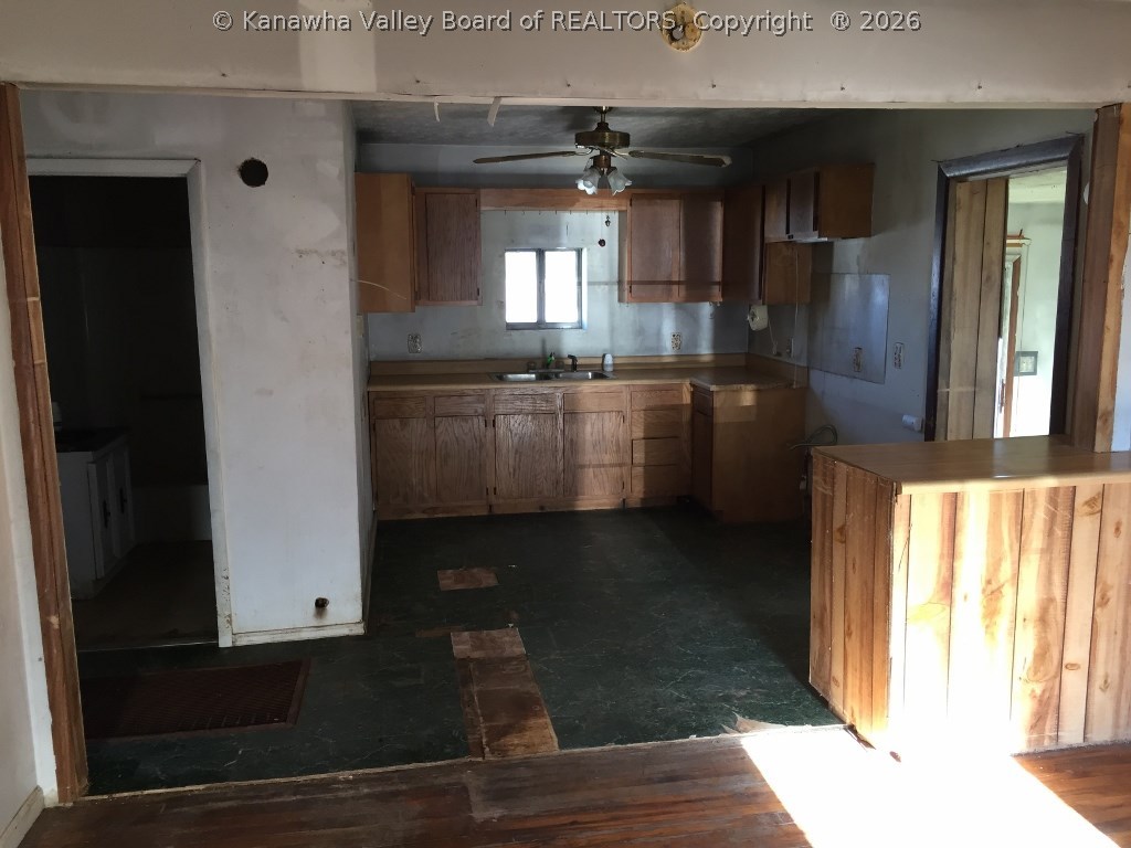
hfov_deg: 61.7
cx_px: 566
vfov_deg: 48.2
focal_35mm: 29
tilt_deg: -6.7
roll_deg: -0.7
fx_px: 948
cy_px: 424
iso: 64
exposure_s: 1/30
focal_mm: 4.15
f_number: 2.2
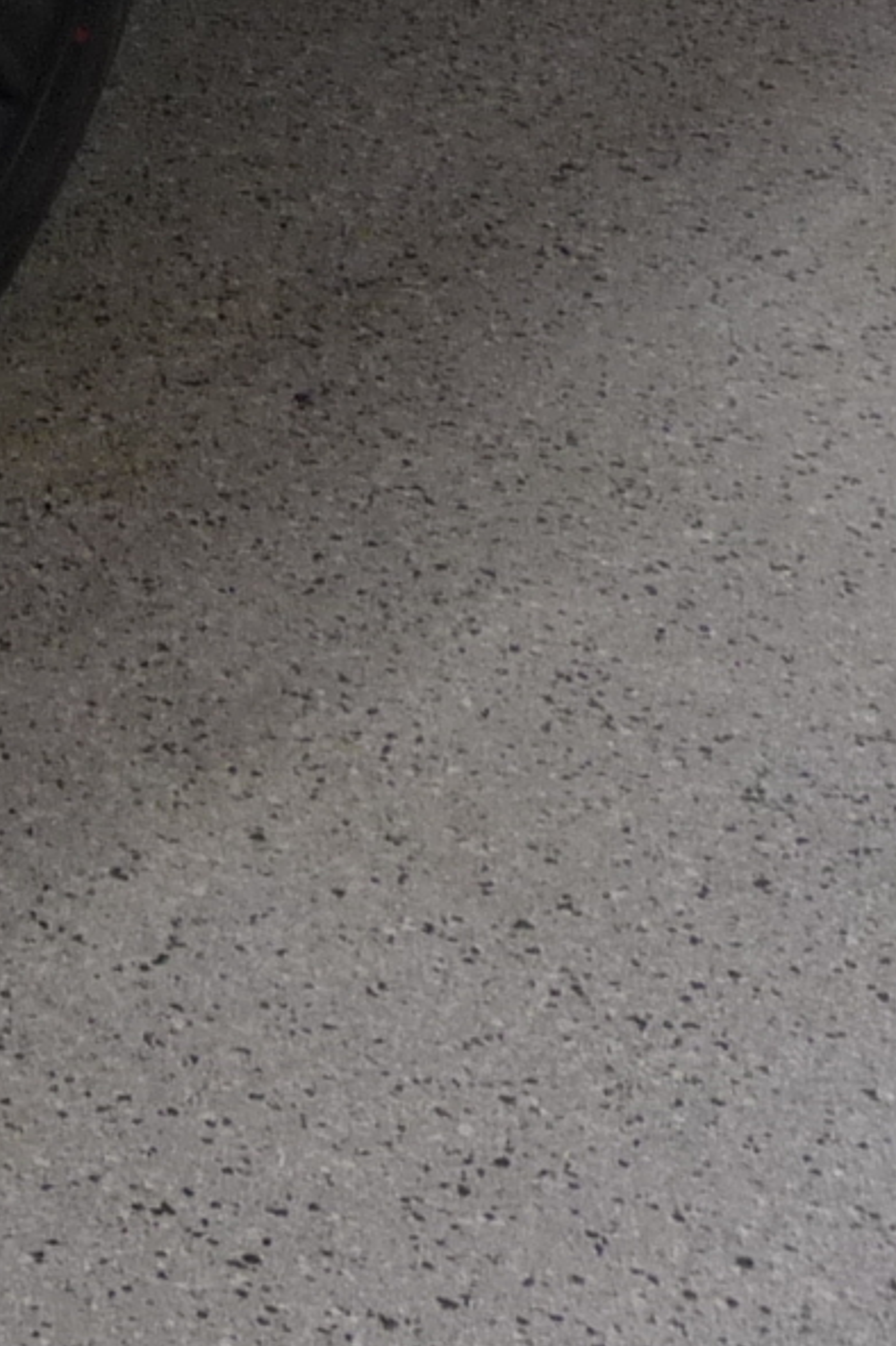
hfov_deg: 9.9
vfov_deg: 14.9
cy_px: -800
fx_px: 4709
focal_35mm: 126
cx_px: -1035
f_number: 3.3
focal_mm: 4.7
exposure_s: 1/40
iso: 100
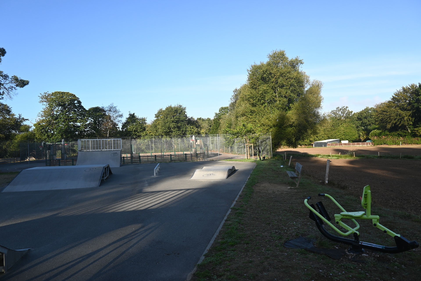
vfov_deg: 53.1
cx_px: 210
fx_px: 281
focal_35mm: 24
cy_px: 140
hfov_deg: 73.7
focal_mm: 16
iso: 110
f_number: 5.6
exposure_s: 1/250
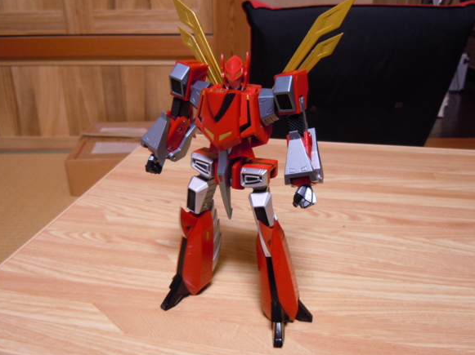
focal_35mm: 31
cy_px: 180
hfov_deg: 58.4
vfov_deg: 45.4
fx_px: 425
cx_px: 236
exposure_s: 1/15
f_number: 3.5
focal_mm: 5.4
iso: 400
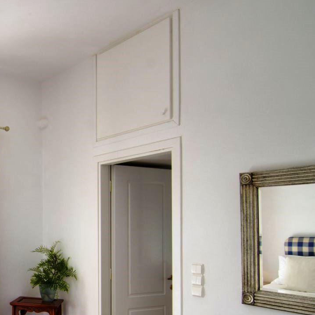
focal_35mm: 37
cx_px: -4
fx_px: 380
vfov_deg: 43.9
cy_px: 227
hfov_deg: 39.4
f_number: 16
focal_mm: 13
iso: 200
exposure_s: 1/5
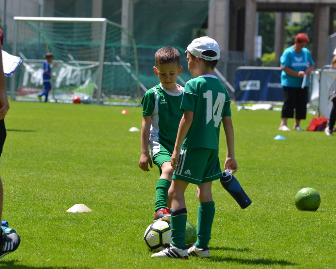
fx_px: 2461
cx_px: 173
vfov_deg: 6.2
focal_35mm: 248
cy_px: 134
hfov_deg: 7.8
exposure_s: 1/640
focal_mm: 145
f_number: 6.3
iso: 200
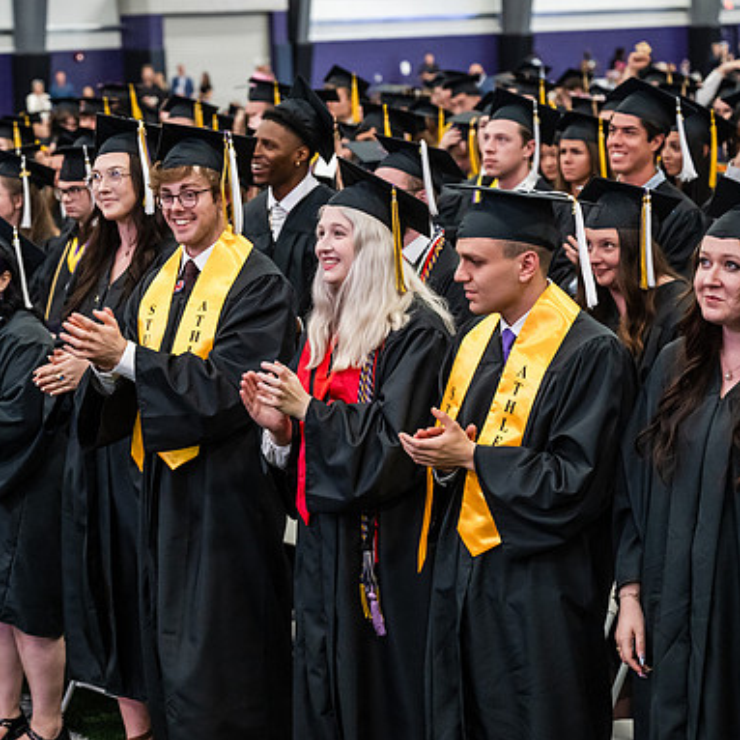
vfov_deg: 19.3
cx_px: 232
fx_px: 2177
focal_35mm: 90
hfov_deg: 19.2
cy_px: 372
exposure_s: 1/200
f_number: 3.5
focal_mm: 70
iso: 4000
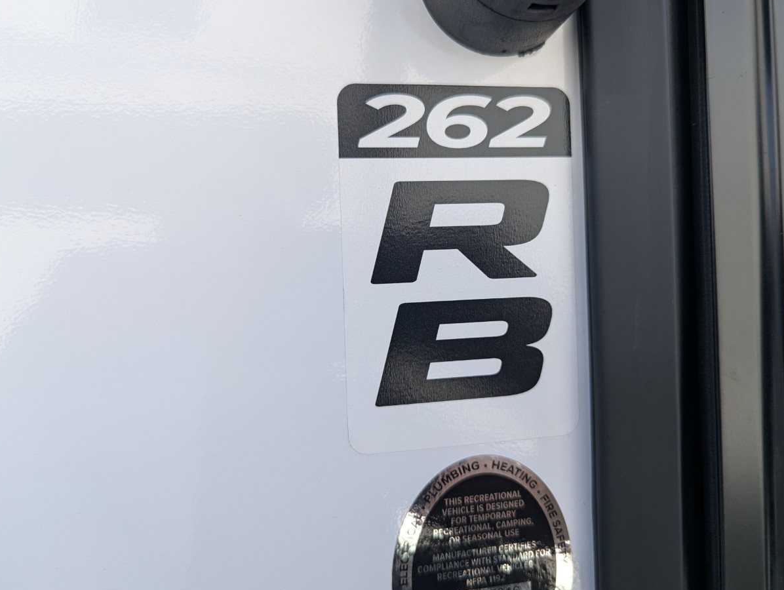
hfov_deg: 63.2
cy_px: 271
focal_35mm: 28
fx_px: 635
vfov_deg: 49.8
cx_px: 438
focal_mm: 6.81
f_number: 1.85
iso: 54
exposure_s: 1/605
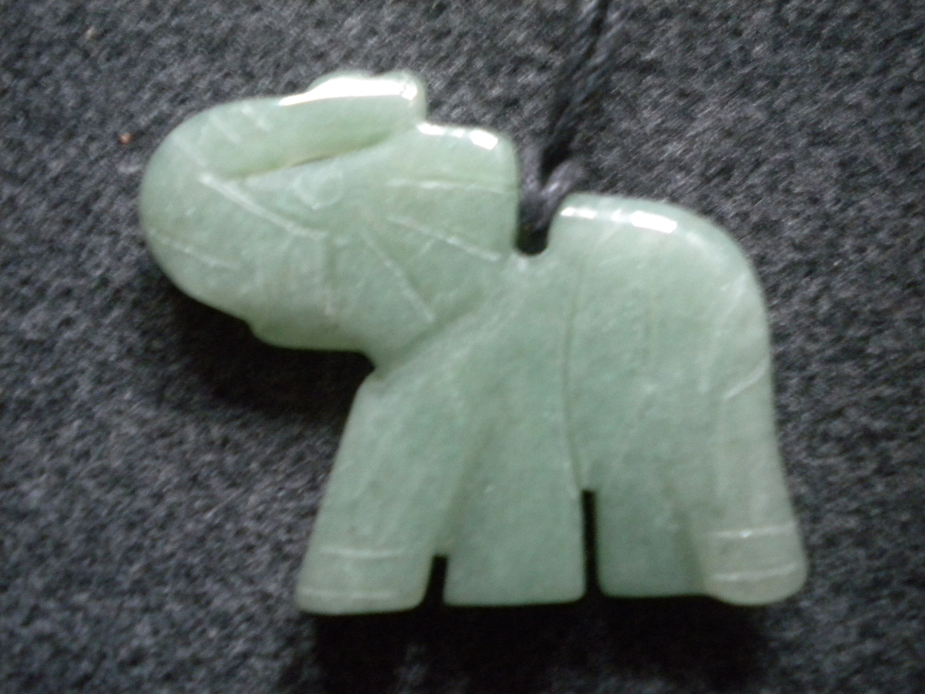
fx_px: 1096
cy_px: 347
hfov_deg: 45.8
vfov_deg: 35.1
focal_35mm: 41
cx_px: 462
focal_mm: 7.4
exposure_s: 1/8.8
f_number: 3.5
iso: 633
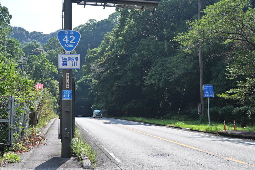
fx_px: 297
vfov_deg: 31.9
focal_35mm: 42
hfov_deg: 46.4
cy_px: 85
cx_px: 128
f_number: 5.6
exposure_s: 1/250
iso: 100
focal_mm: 28
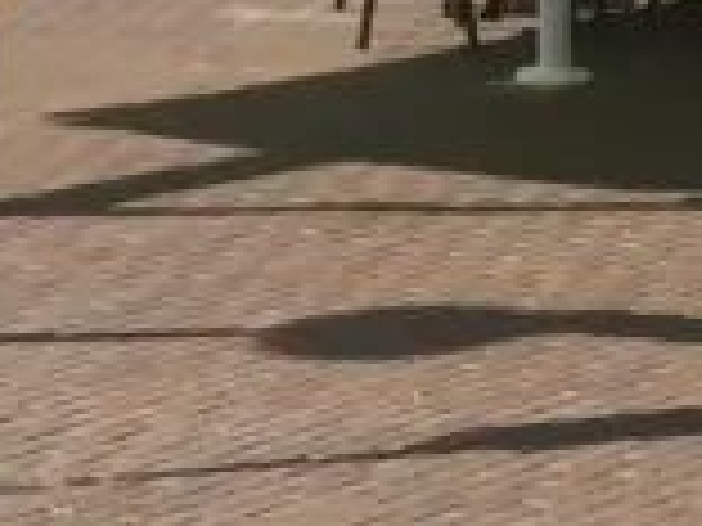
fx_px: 3772
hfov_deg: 8.5
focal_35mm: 186
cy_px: -9
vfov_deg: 7.9
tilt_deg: -6.6
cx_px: 2232
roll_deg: -1.9
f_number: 2.2
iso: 32
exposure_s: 1/1464
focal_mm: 4.15
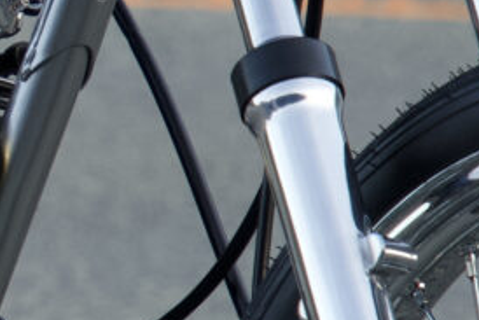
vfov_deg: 1.2
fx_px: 14909
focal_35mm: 1120
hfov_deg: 1.8
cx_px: -420
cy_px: 94
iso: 320
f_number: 5.6
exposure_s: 1/160
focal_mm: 150
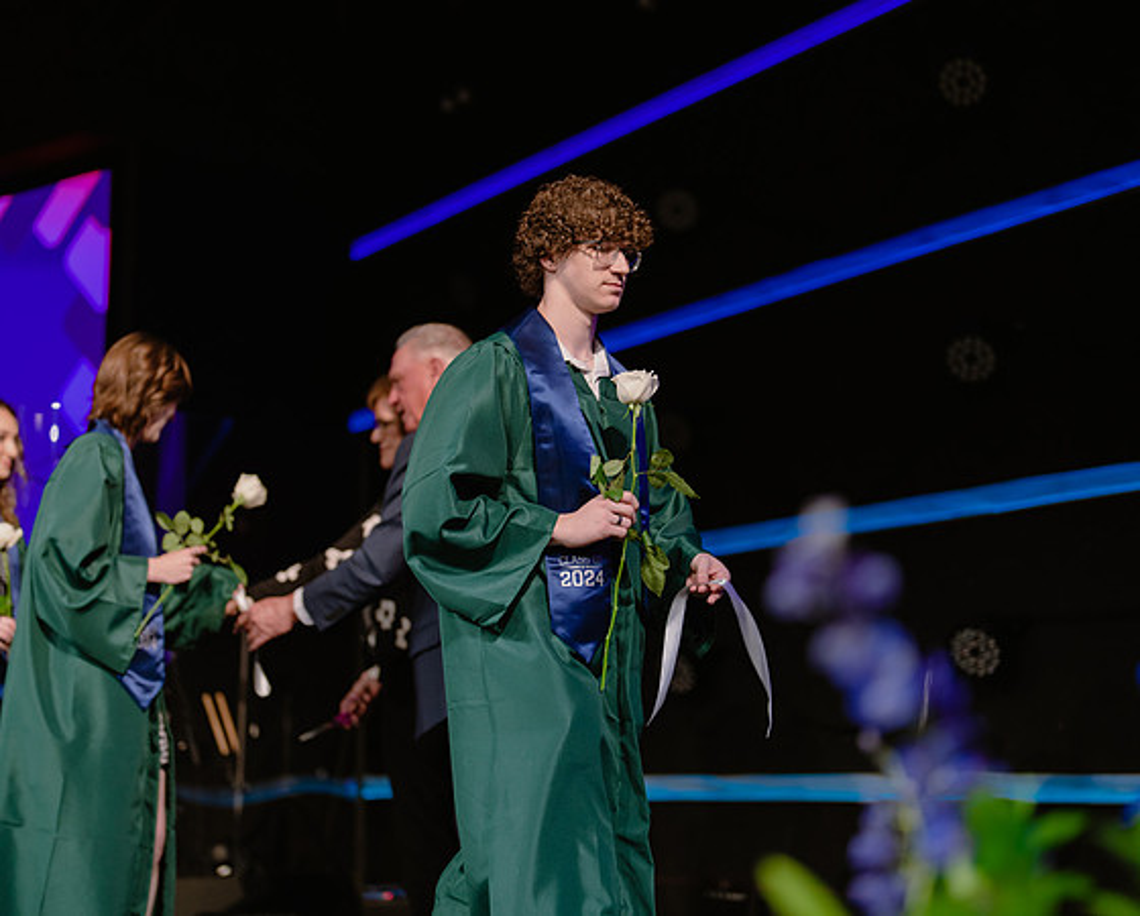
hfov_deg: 33.1
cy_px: 458
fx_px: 1921
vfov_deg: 26.8
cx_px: 570
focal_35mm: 57
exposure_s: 1/320
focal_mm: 50
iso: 640
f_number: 1.2
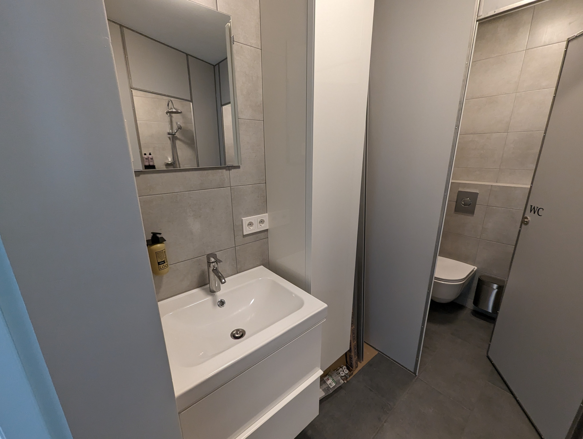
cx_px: 292
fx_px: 219
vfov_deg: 90.1
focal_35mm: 13
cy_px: 220
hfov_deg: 106.1
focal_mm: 1.95
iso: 282
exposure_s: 1/64.3
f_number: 2.2
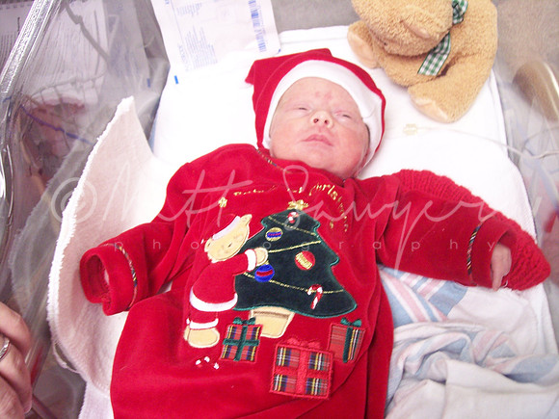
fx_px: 630
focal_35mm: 39
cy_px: 210
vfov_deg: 36.8
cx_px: 280
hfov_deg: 47.9
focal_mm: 8
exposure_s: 1/8
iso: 200
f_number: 3.4
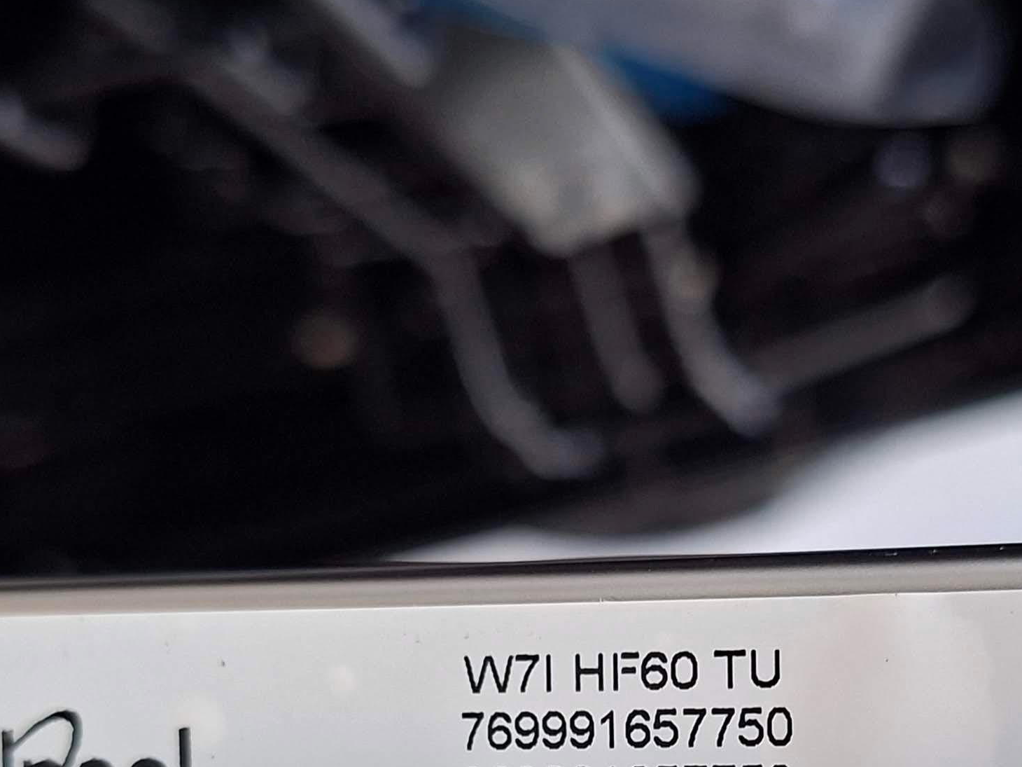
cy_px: 810
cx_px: 615
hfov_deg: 30.6
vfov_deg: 22.2
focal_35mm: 63
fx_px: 1860
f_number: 1.8
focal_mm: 5.54
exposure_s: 1/50
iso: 250
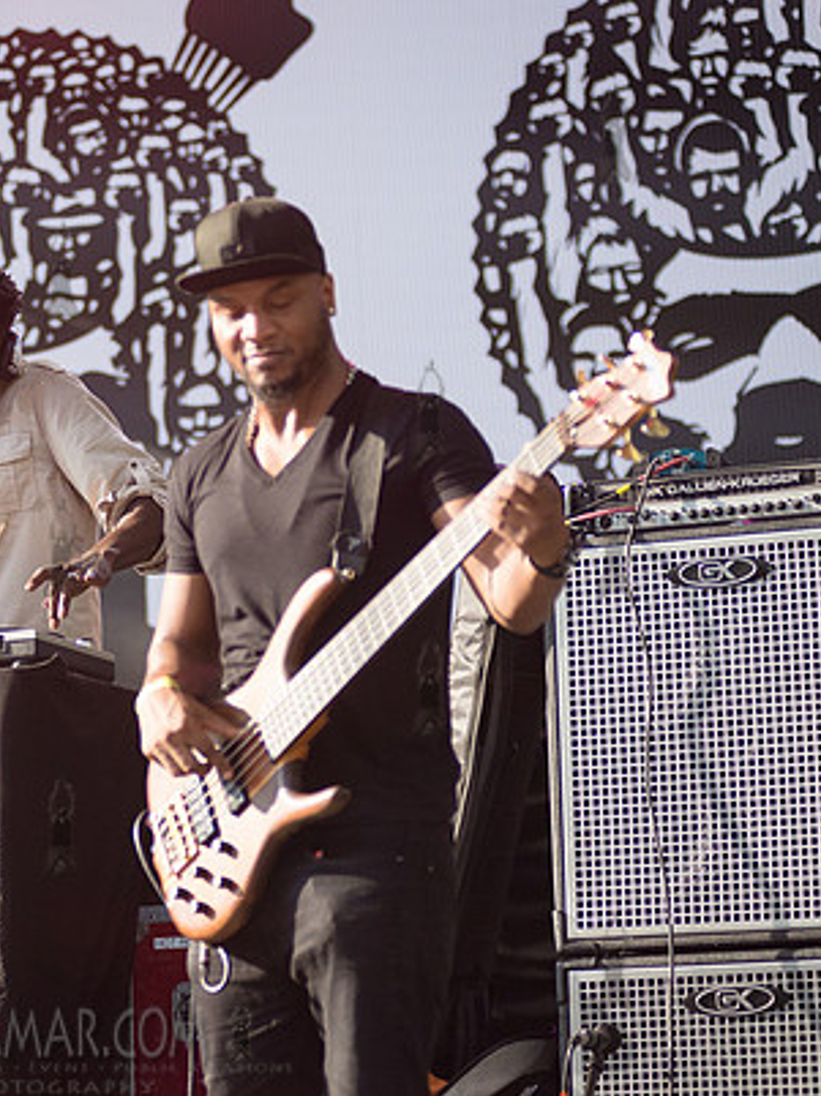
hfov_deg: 11.6
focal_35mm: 127
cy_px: 495
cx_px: 94
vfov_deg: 15.5
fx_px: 4020
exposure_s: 1/4000
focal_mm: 80
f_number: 2.8
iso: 1250
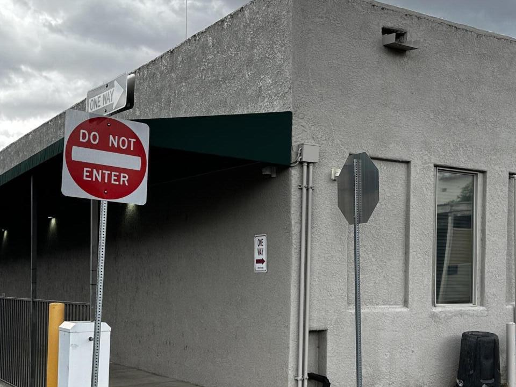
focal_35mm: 50
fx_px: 745
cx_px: 335
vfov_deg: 29.0
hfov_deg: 37.8
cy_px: 248
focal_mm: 6.86
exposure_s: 1/1183
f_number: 1.78
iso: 80
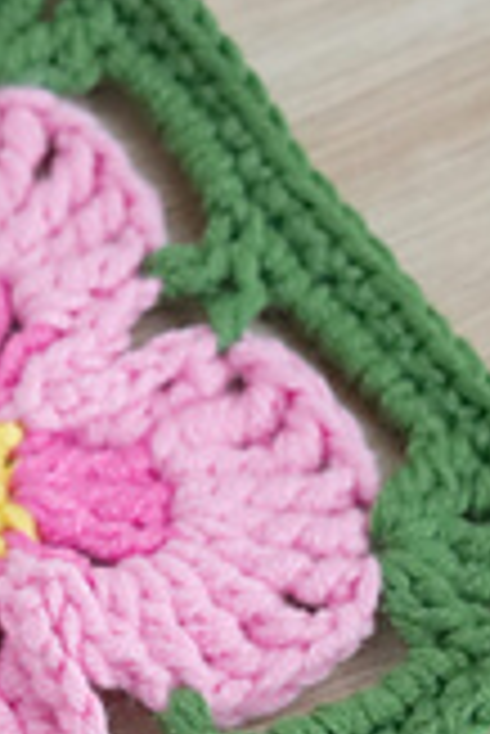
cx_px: -16
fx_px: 5602
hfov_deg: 5.0
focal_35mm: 275
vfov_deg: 7.5
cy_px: 455
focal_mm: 70
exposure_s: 1/400
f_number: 6.3
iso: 3200
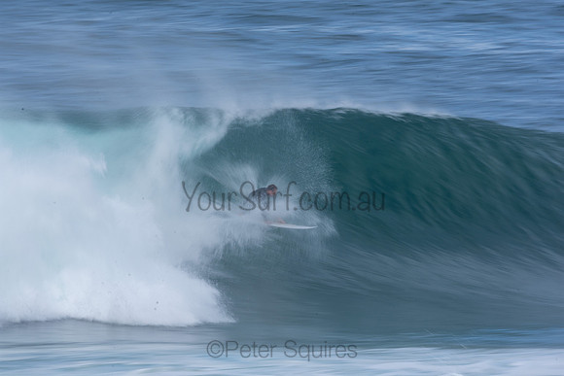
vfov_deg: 1.8
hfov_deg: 2.7
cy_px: 188
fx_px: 11752
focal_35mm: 750
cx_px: 282
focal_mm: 500
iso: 100
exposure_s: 1/25
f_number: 25
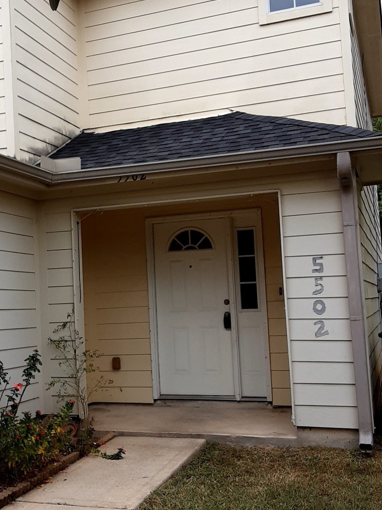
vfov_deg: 38.9
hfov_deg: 29.0
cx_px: 74
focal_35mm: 49
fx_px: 721
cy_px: 228
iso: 40
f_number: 1.9
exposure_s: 1/898
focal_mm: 2.9
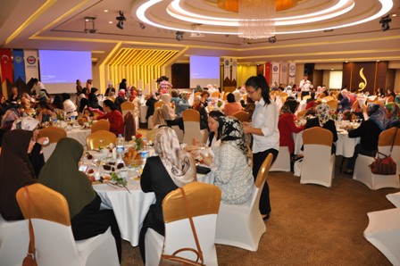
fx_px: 300
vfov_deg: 47.9
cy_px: 133
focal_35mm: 27
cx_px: 200
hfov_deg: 67.4
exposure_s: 1/60
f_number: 3.5
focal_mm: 18
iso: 800
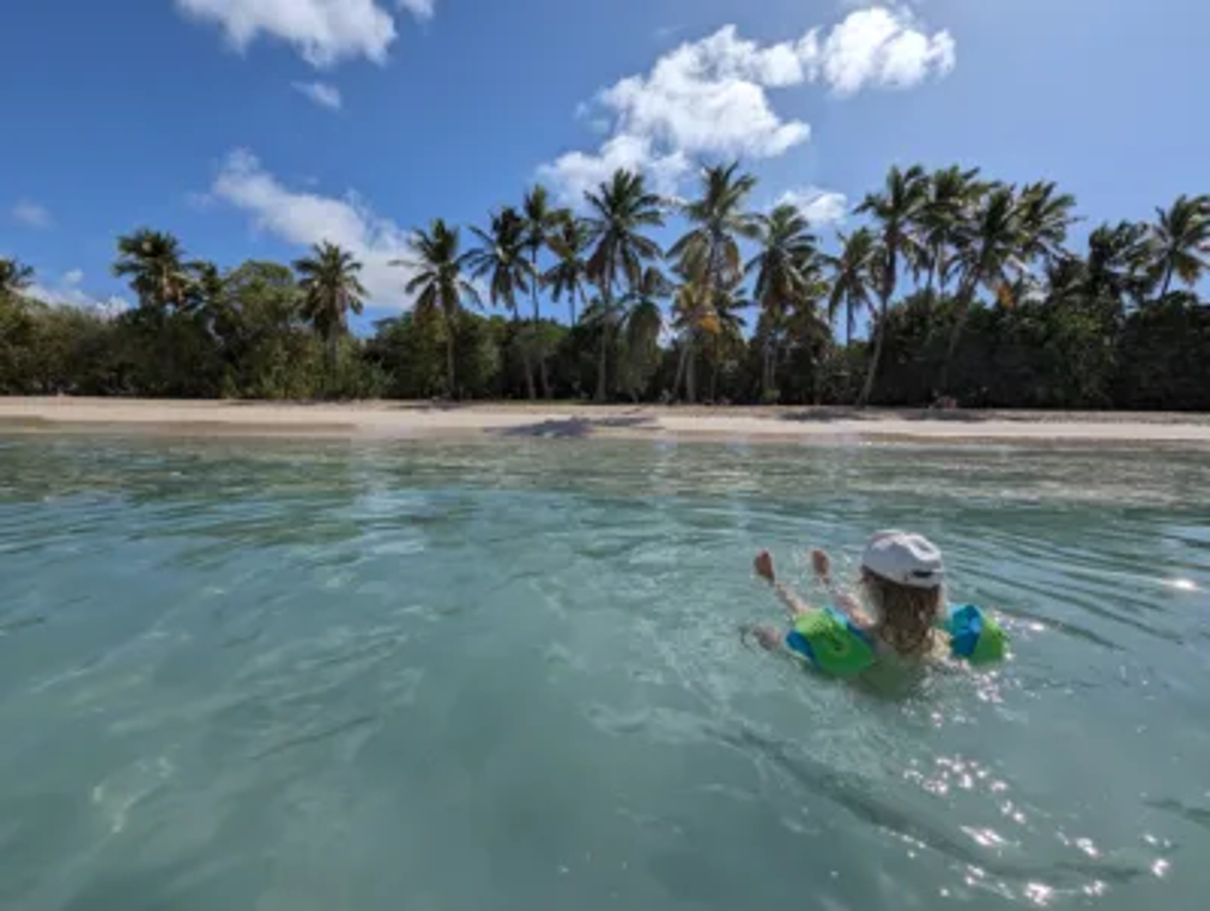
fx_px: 455
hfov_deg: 106.1
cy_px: 456
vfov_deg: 90.0
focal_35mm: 13
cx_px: 605
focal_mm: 1.95
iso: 42
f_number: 2.2
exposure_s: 1/4219
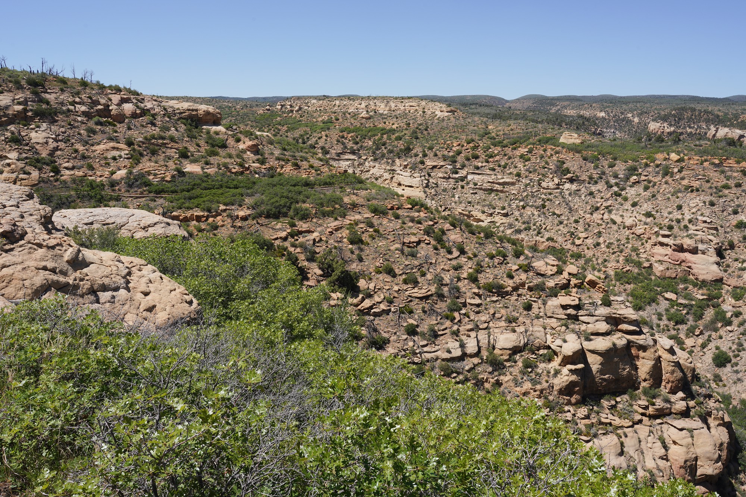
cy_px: 248
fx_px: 622
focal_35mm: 30
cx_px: 373
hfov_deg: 61.9
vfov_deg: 43.6
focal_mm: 30
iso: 100
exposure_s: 1/100
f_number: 16
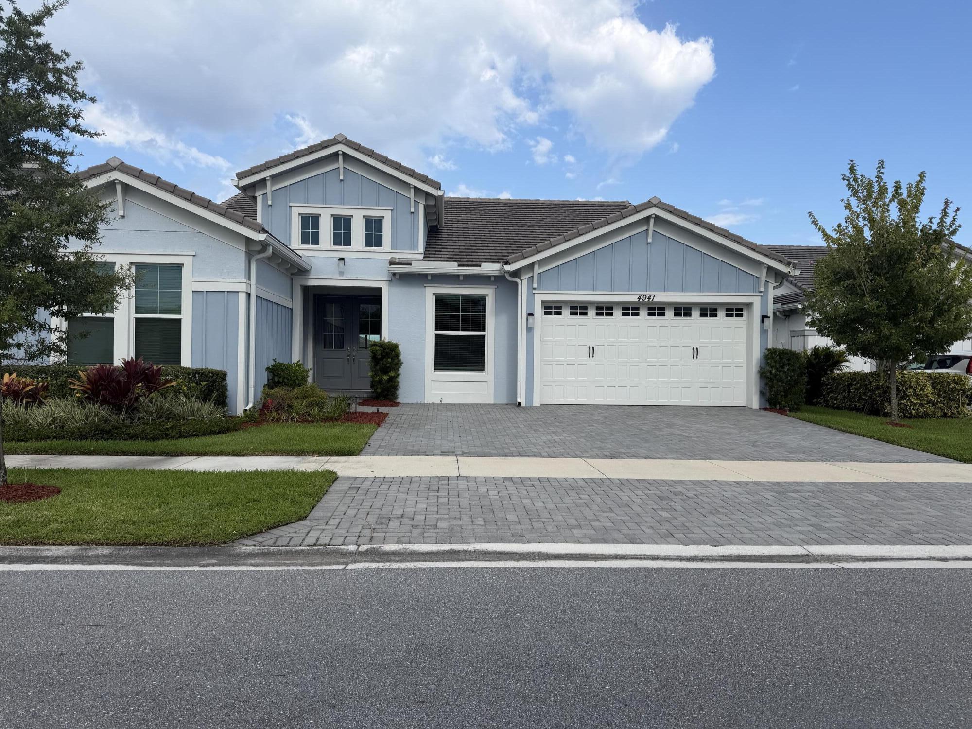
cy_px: 364
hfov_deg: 71.6
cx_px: 486
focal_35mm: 24
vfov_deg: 56.8
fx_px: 674
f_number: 1.78
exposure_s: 1/3759
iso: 80
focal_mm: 6.76
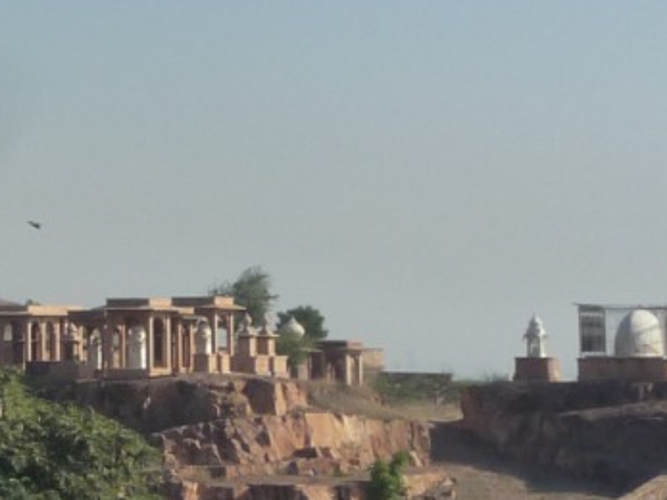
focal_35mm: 135
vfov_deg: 10.9
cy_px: -13
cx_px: -223
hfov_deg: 14.0
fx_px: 2600
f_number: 5.6
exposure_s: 1/640
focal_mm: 5.8
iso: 160
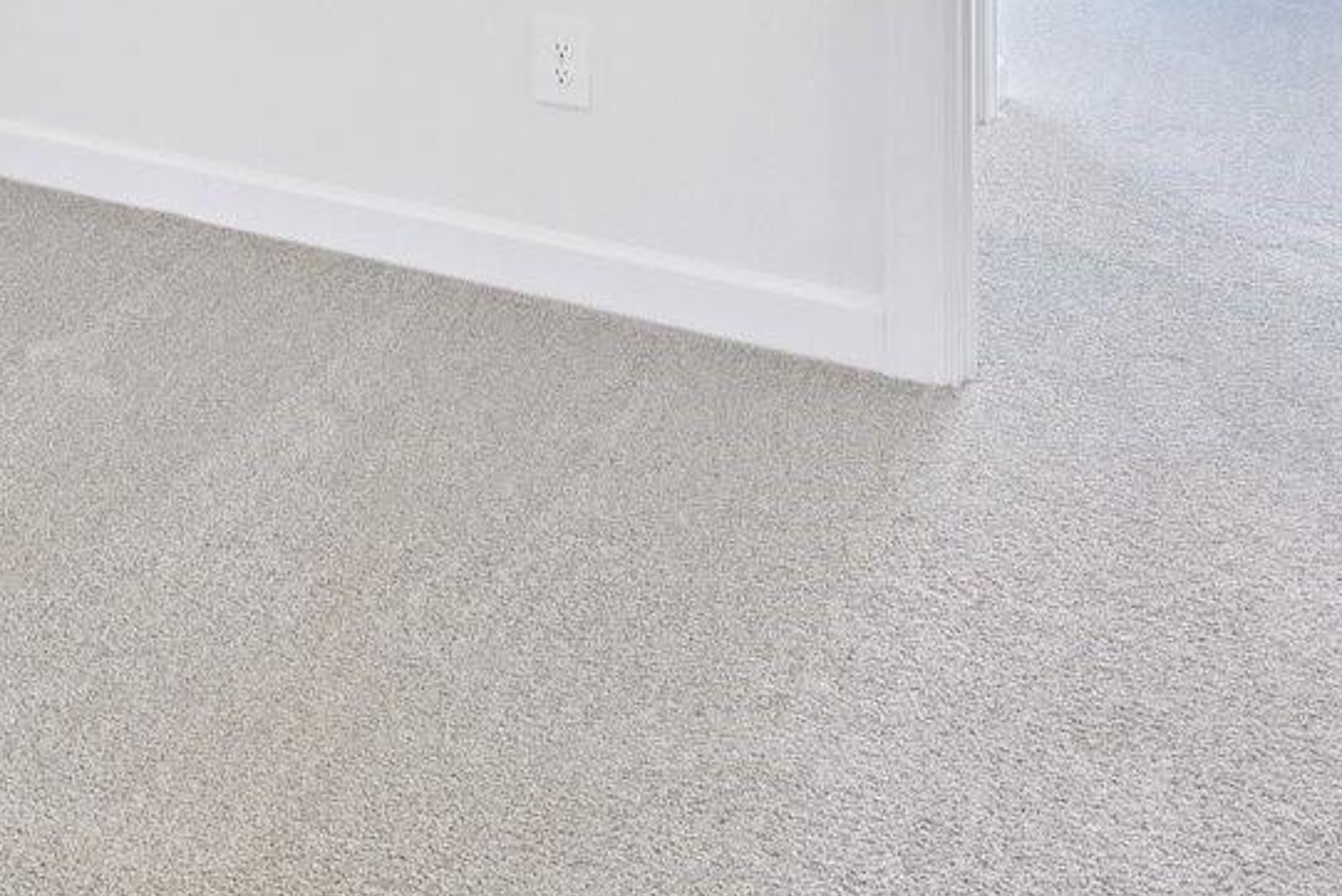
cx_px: -238
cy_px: -455
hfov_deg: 31.8
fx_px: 1976
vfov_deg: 21.4
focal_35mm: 53
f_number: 8
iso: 400
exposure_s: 1/13
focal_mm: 14
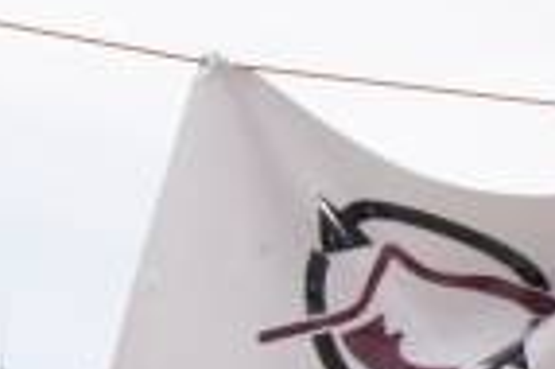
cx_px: 1195
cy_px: 705
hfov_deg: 9.6
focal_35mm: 196
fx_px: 3018
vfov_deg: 6.8
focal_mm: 22
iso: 250
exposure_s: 1/160
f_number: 10
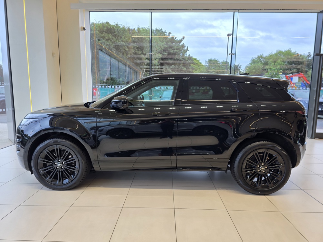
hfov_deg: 73.9
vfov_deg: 58.9
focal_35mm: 23
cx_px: 162
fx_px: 215
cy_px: 121
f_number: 1.7
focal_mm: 6.3
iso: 40
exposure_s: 1/100
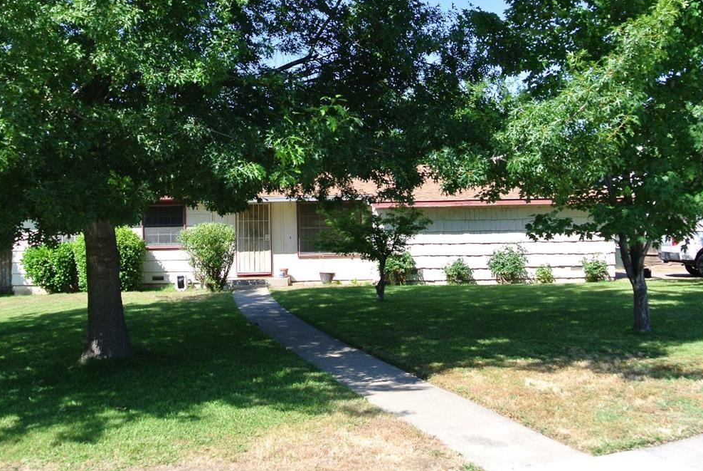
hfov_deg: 47.3
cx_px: 336
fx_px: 801
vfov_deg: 32.7
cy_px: 233
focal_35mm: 41
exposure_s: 1/400
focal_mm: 10
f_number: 4
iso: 100
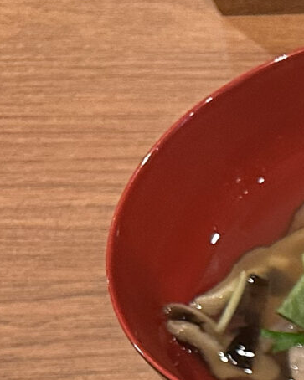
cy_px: 724
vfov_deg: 13.0
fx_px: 1485
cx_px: 1029
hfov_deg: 8.7
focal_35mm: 132
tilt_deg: -61.9
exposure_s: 1/50
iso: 250
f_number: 1.78
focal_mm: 6.86
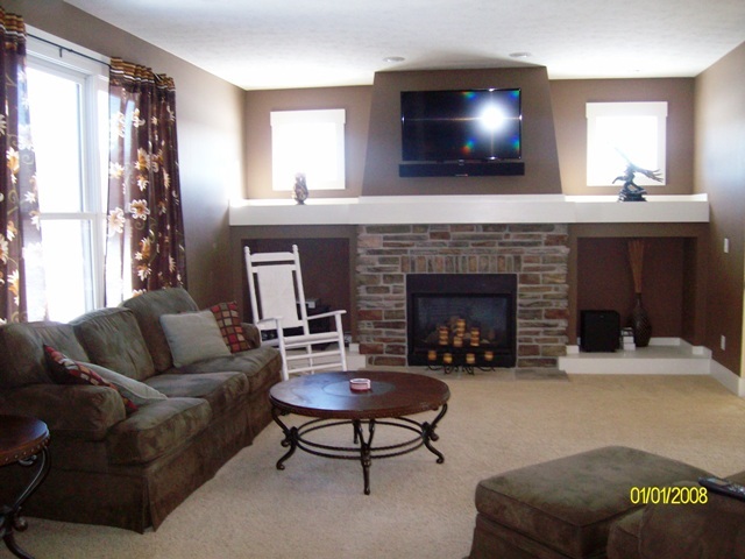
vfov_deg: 40.7
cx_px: 372
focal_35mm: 35
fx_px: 753
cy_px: 280
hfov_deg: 52.6
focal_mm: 5.8
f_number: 2.8
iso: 203
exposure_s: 1/40
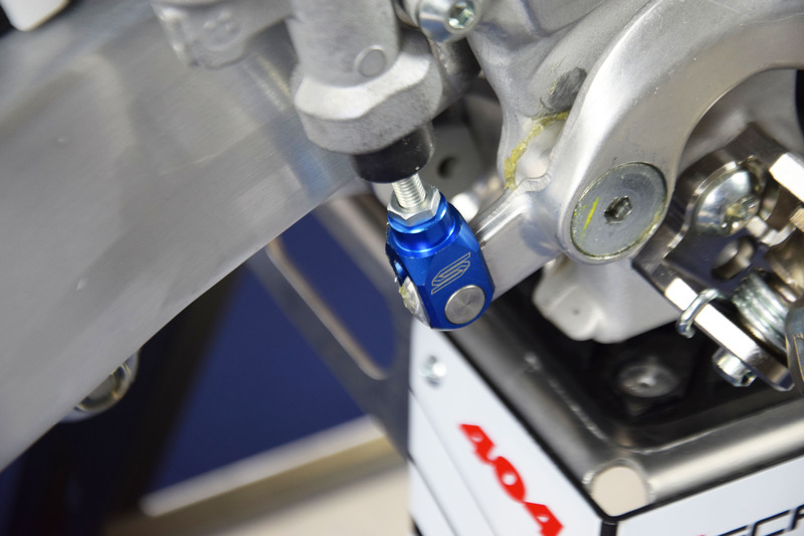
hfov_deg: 15.2
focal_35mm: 135
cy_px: 268
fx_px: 3014
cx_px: 402
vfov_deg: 10.2
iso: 560
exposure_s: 1/60
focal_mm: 90
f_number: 5.6
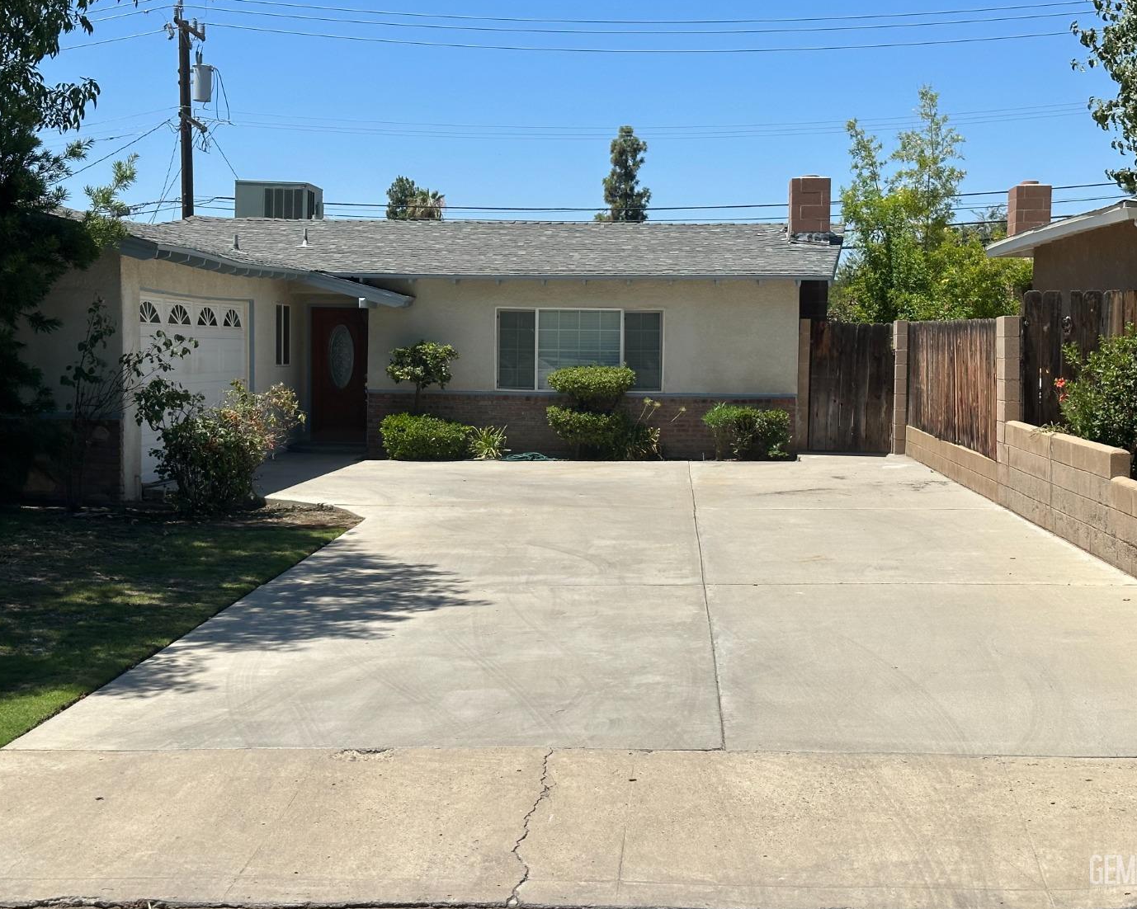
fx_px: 1716
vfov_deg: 29.7
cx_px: 546
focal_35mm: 51
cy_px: 447
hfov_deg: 36.7
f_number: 1.78
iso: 64
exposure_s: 1/5556
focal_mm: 6.86
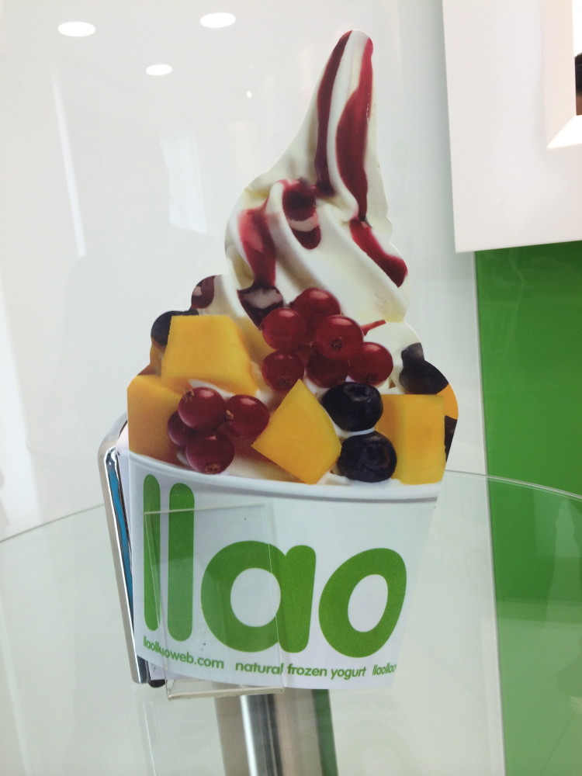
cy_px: 388
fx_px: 673
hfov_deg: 46.8
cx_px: 291
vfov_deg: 60.0
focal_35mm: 30
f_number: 2.2
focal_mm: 4.12
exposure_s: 1/60
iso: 40
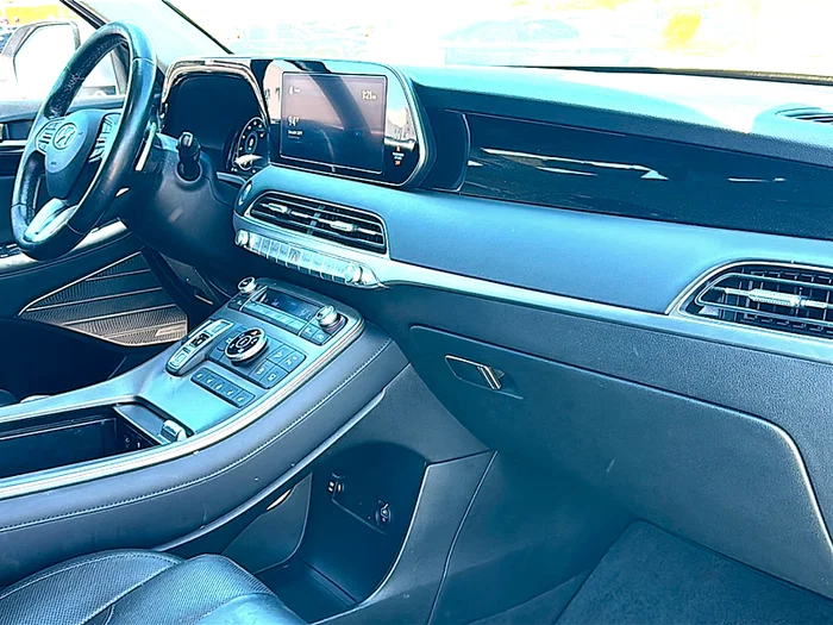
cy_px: 312
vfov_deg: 39.7
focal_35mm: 36
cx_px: 416
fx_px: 866
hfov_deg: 51.4
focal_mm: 6.86
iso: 125
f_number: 1.78
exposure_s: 1/124
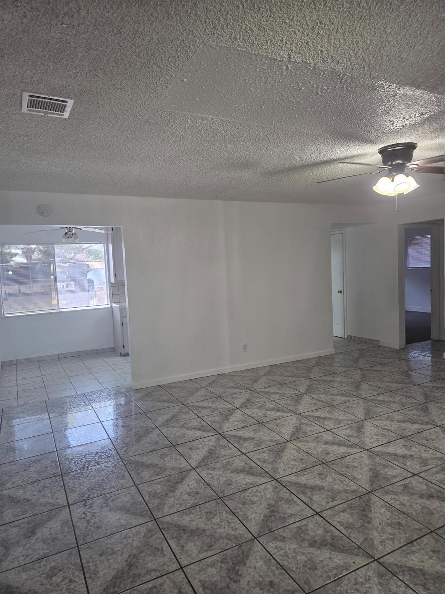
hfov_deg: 58.9
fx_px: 394
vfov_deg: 73.9
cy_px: 297
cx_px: 222
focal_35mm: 23
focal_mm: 5.4
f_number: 1.8
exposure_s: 1/120
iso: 160
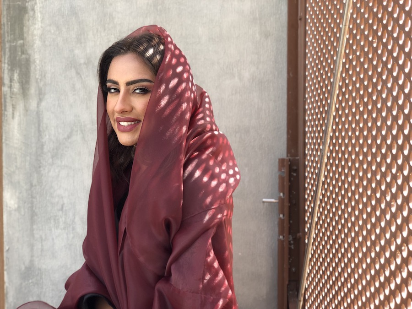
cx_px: 206
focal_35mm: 52
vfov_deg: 28.0
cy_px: 154
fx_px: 619
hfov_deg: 36.8
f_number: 2.4
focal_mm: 6
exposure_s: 1/120
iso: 20
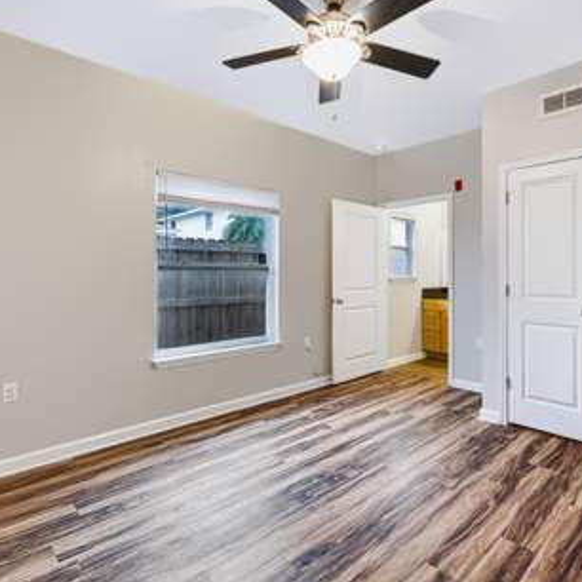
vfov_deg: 74.8
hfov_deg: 74.4
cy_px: 281
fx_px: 380
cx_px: 335
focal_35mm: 20
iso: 100
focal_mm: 10
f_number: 9
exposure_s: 2
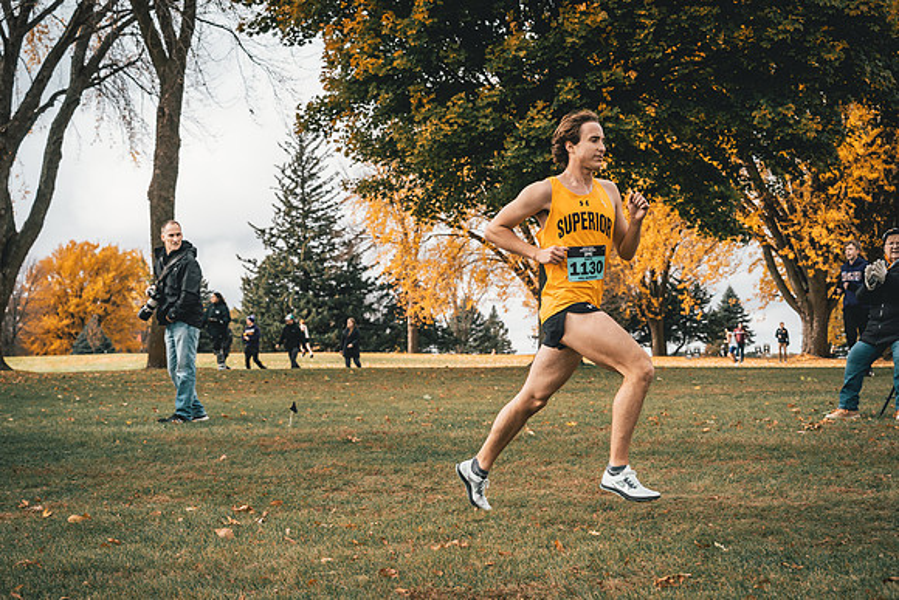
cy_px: 300
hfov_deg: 31.6
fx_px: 1588
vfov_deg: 21.4
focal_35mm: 64
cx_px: 450
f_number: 6.3
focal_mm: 63
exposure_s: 1/1000
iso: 400
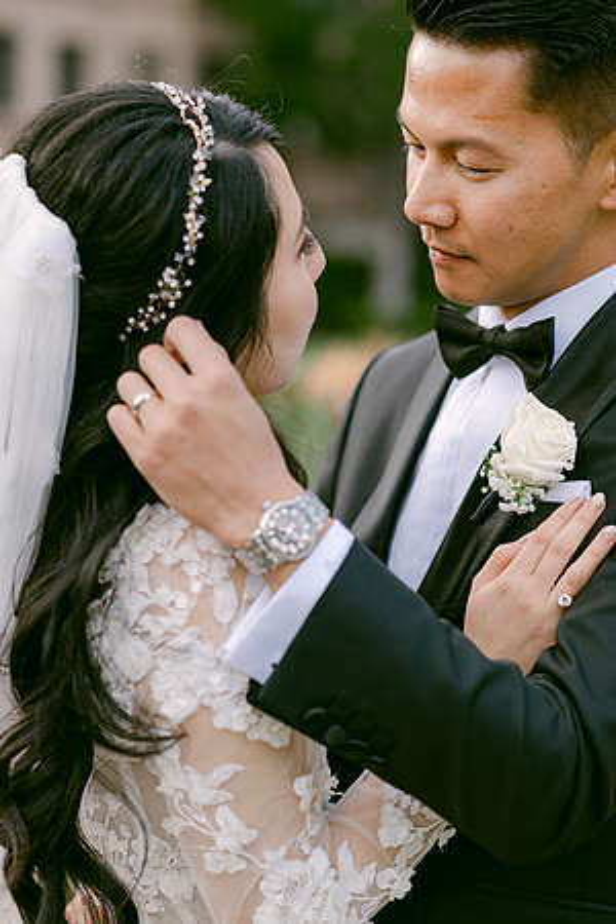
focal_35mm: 85
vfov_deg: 23.9
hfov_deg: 16.1
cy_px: 462
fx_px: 2181
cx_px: 308
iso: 100
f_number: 2.8
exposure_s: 1/400
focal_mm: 85
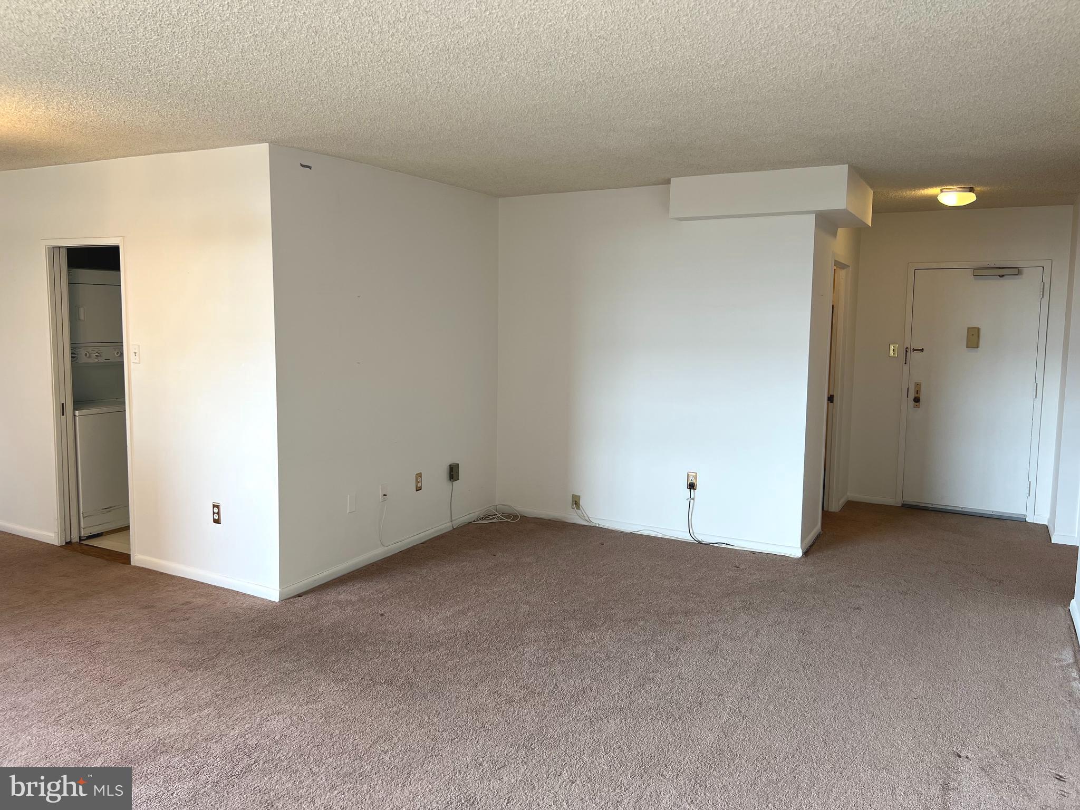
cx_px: 540
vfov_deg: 53.1
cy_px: 405
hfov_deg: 67.3
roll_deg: -2.2
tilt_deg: -6.9
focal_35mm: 26
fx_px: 811
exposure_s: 1/121
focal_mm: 5.7
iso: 50
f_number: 1.5
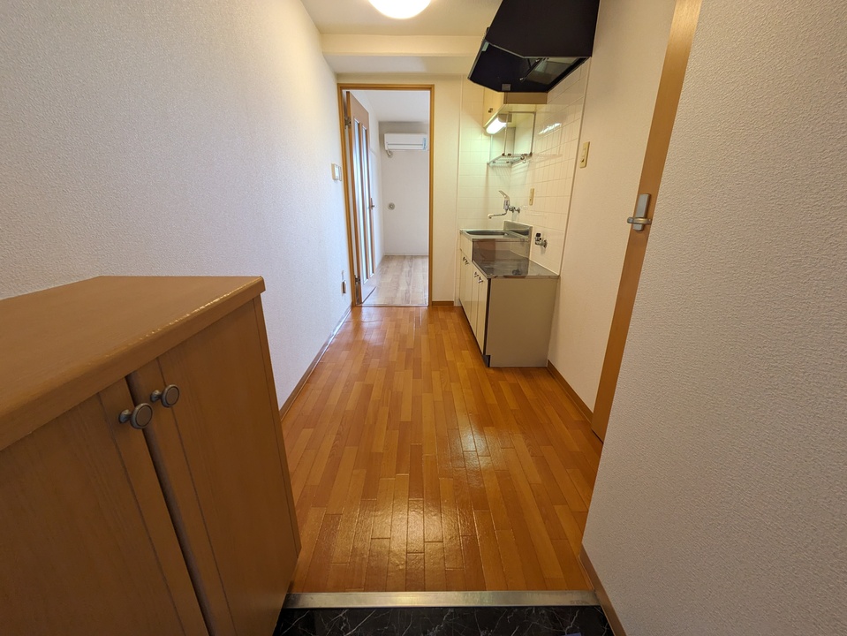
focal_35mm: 14
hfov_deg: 102.0
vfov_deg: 85.7
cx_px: 424
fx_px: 343
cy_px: 318
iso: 73
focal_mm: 1.83
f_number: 2.2
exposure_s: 1/40
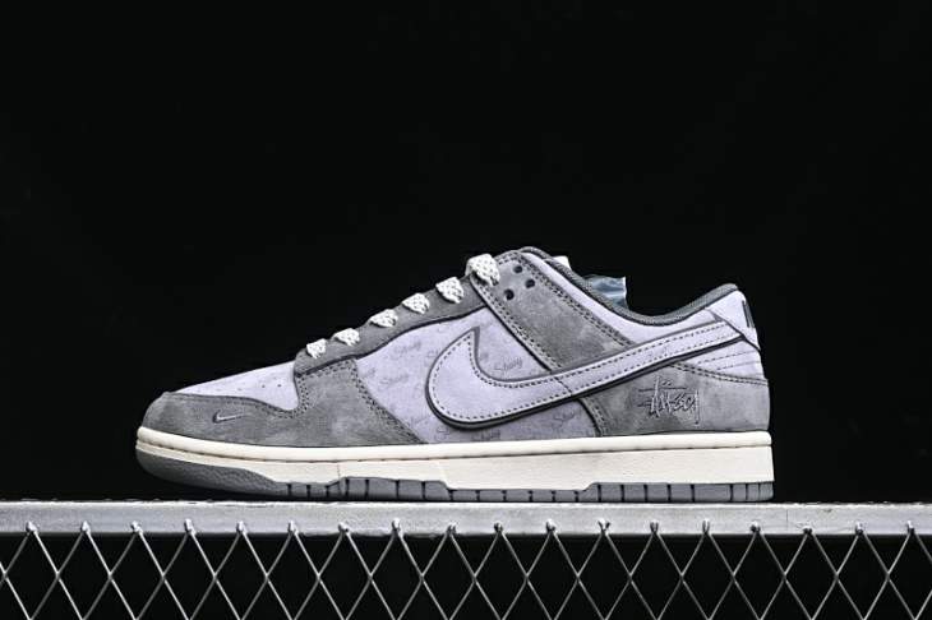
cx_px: 466
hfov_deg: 27.0
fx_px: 1941
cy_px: 310
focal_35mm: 75
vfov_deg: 18.2
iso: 160
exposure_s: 1/50
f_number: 6.3
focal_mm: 50
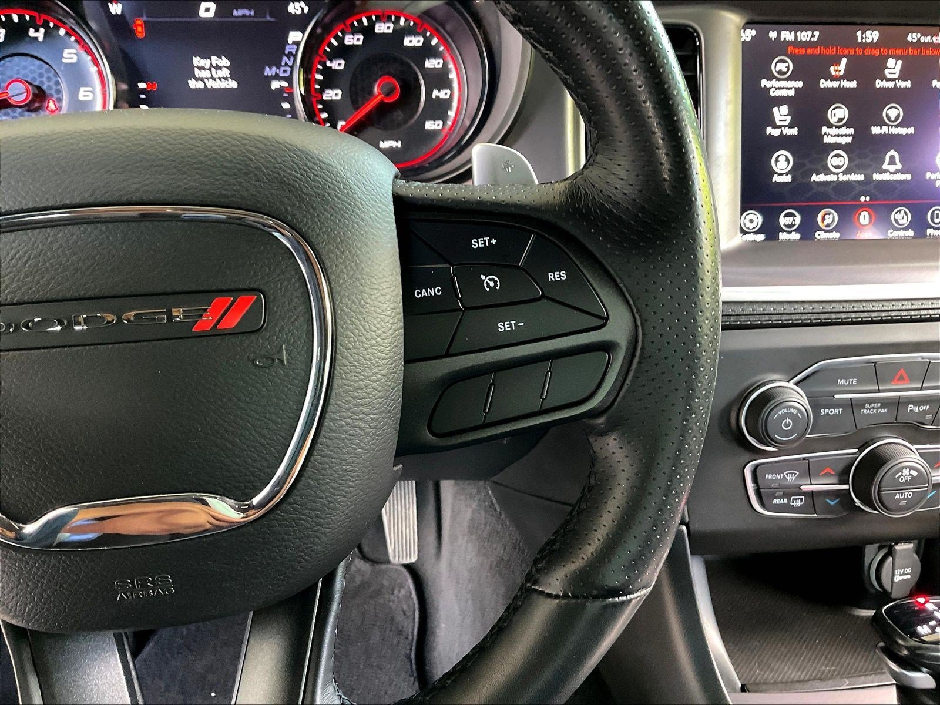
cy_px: 352
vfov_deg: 48.2
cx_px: 470
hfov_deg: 61.7
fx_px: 787
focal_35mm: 29
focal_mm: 3
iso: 320
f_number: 1.8
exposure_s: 1/38
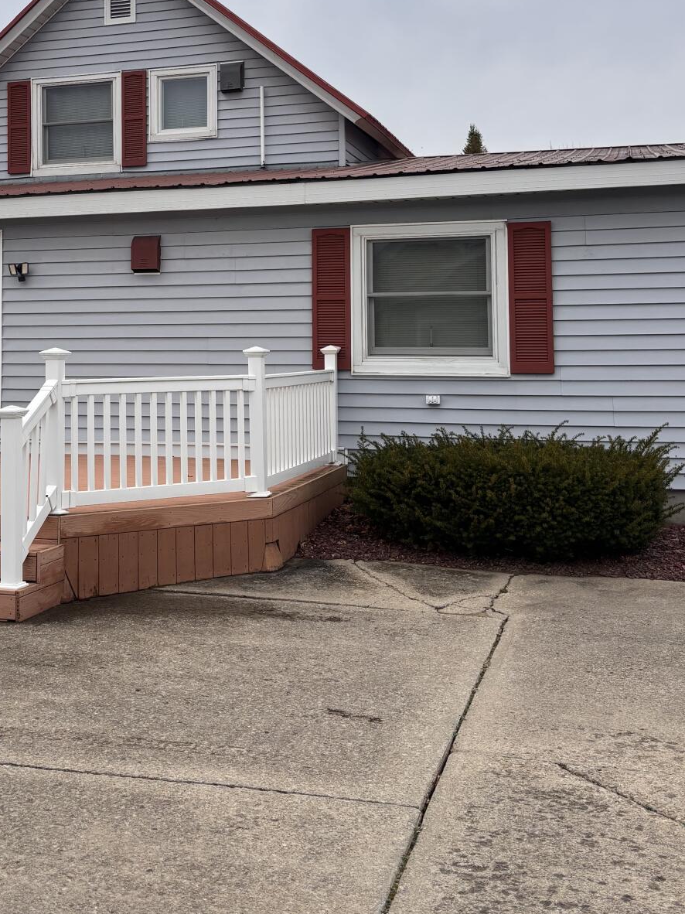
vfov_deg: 42.2
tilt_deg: +2.8
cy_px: 281
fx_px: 1161
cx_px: 179
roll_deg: -0.8
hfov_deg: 32.3
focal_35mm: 44
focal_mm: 5.96
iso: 50
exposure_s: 1/3311
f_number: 1.6
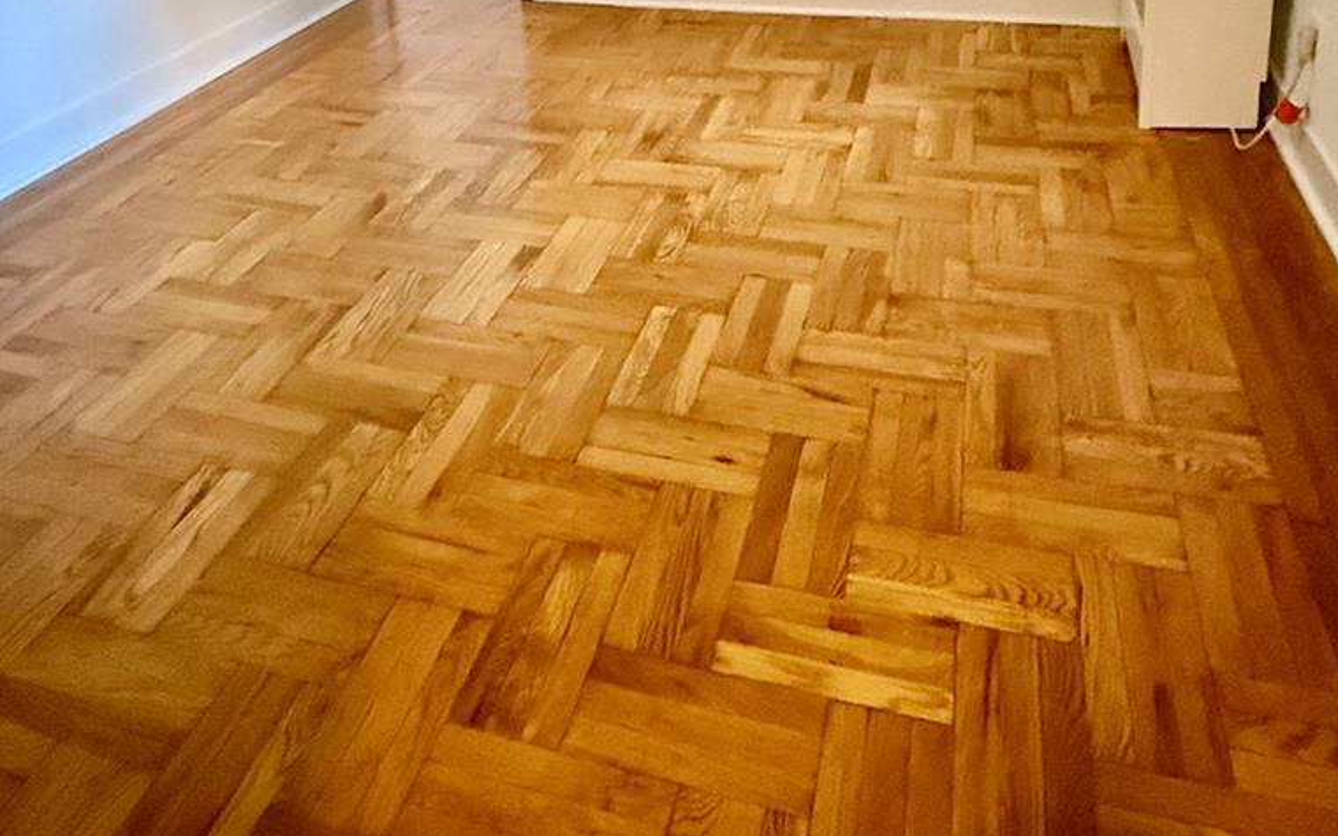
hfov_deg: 62.9
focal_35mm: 30
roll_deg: +3.3
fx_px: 1094
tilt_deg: -13.6
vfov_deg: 36.5
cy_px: -44
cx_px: 648
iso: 1250
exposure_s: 1/60
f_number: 2.2
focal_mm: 2.22
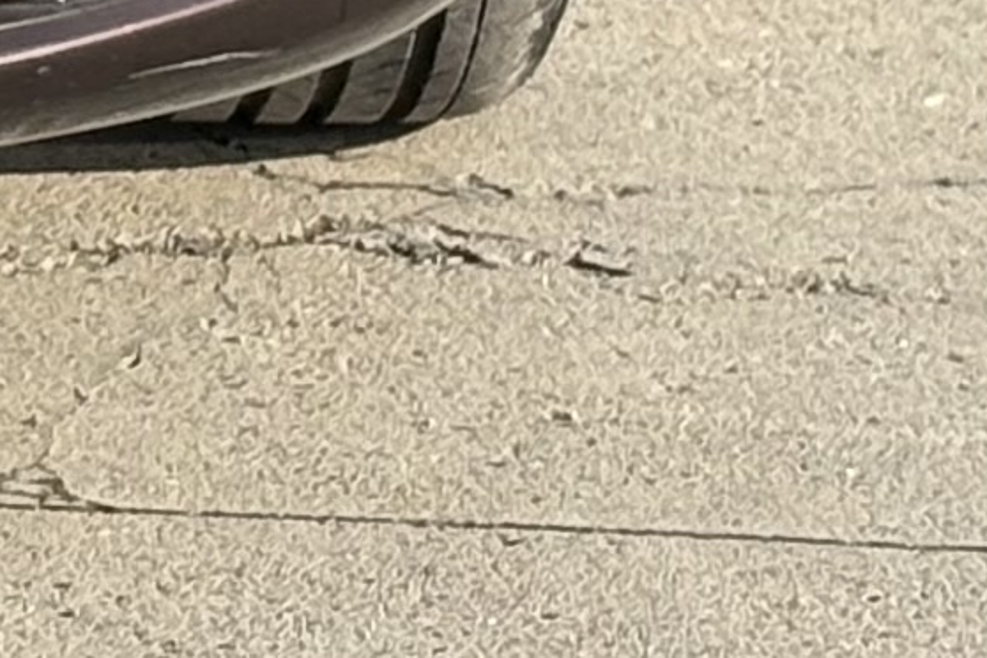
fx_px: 10719
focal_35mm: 391
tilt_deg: -8.5
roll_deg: -0.7
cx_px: -1562
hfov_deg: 5.1
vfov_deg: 3.4
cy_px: -1470
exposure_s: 1/1553
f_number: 1.6
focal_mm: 5.96
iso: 50
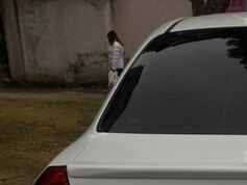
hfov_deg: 22.6
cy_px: 241
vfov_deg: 17.7
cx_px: 311
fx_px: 557
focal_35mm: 78
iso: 40
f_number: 1.9
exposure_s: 1/949
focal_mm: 3.7
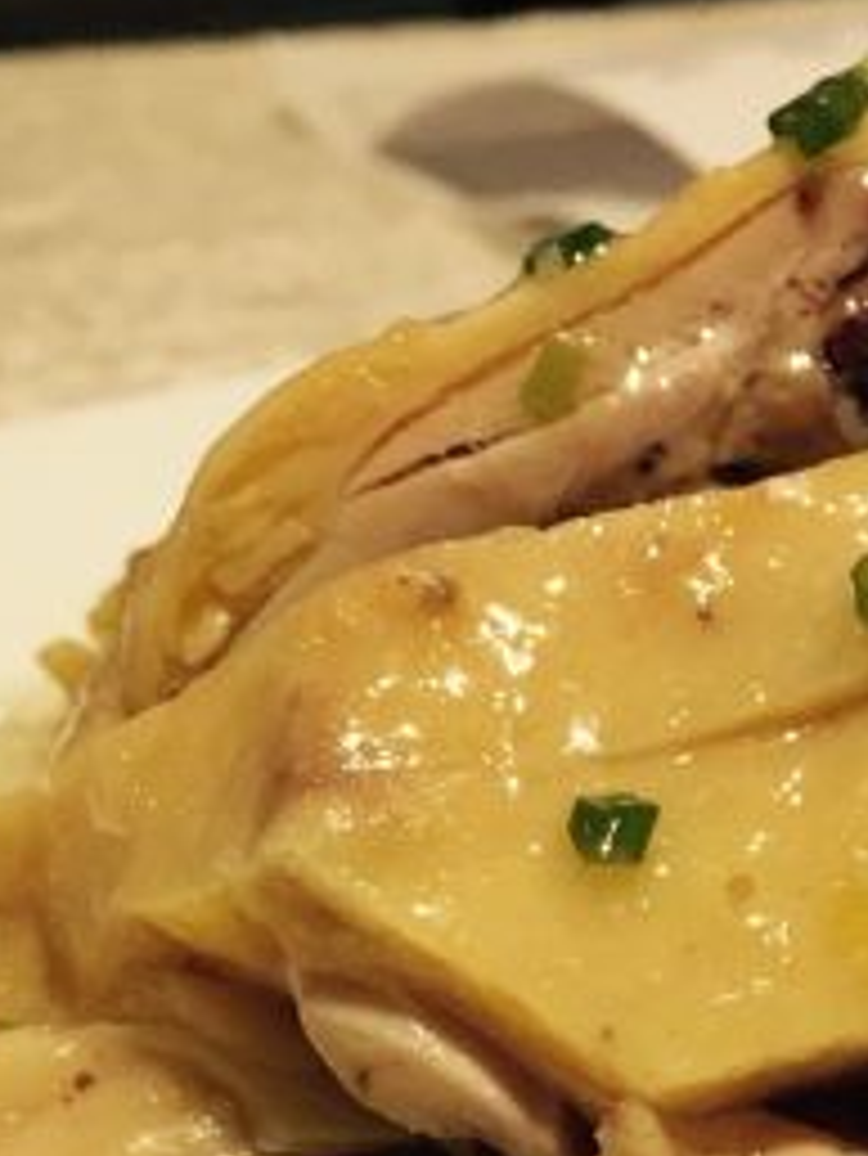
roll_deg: -1.1
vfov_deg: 23.5
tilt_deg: -36.1
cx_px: 906
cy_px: 1201
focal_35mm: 79
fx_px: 2639
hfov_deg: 18.1
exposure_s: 1/33
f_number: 2.2
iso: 50
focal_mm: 4.15
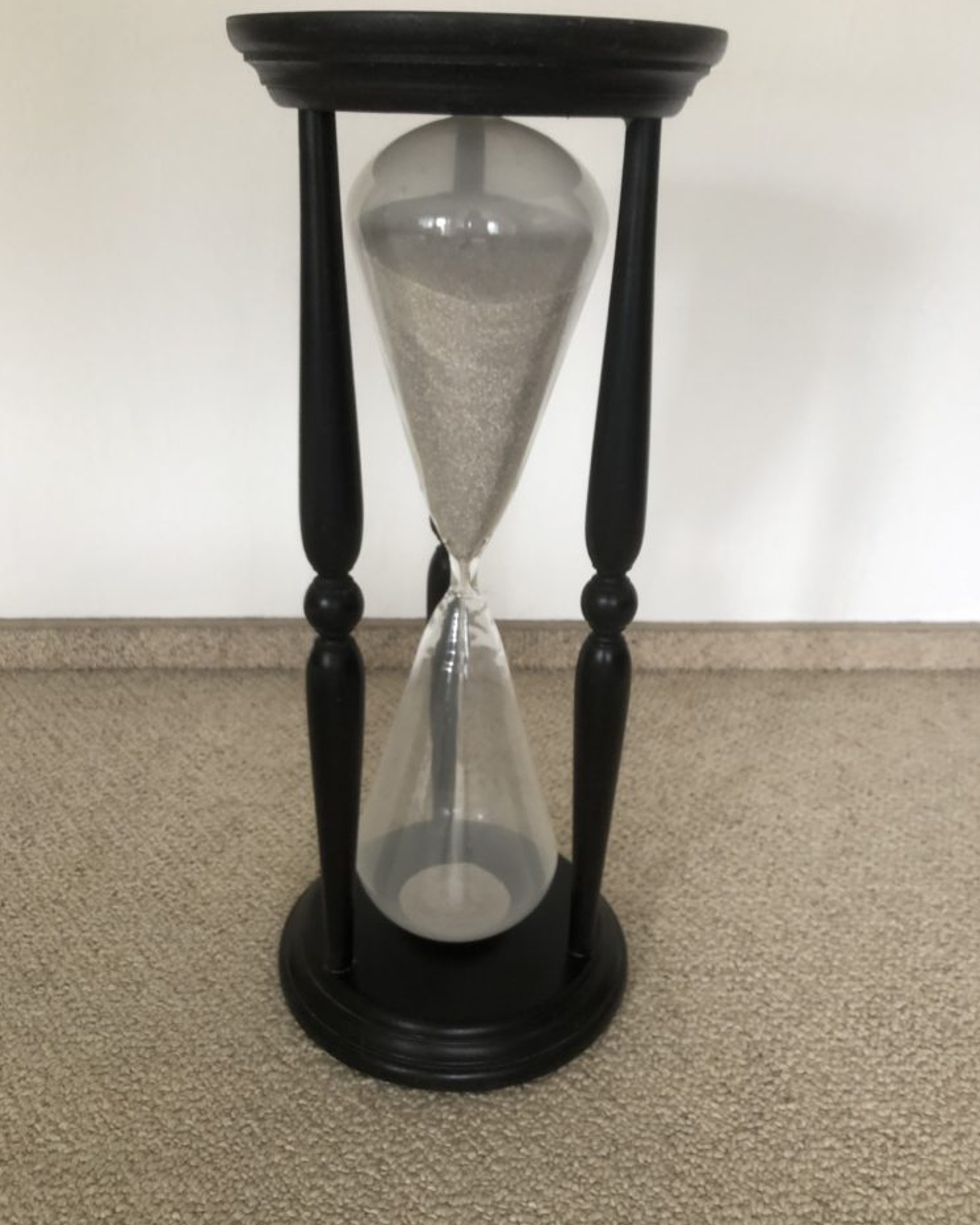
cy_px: 592
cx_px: 485
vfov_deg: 58.8
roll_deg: -3.9
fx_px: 1088
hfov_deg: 48.5
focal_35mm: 30
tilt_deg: -23.7
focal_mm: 3.99
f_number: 1.8
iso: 40
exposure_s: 1/24
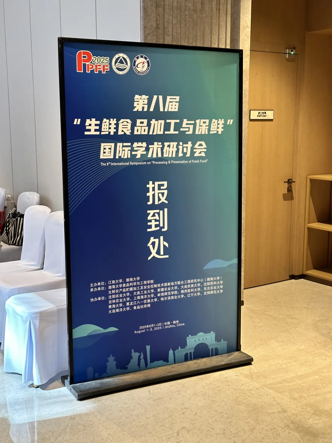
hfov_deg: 30.3
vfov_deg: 39.7
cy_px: 222
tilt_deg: -11.1
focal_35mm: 48
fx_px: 614
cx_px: 166
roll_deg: +0.2
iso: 250
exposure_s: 1/46
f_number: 1.78
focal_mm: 6.86
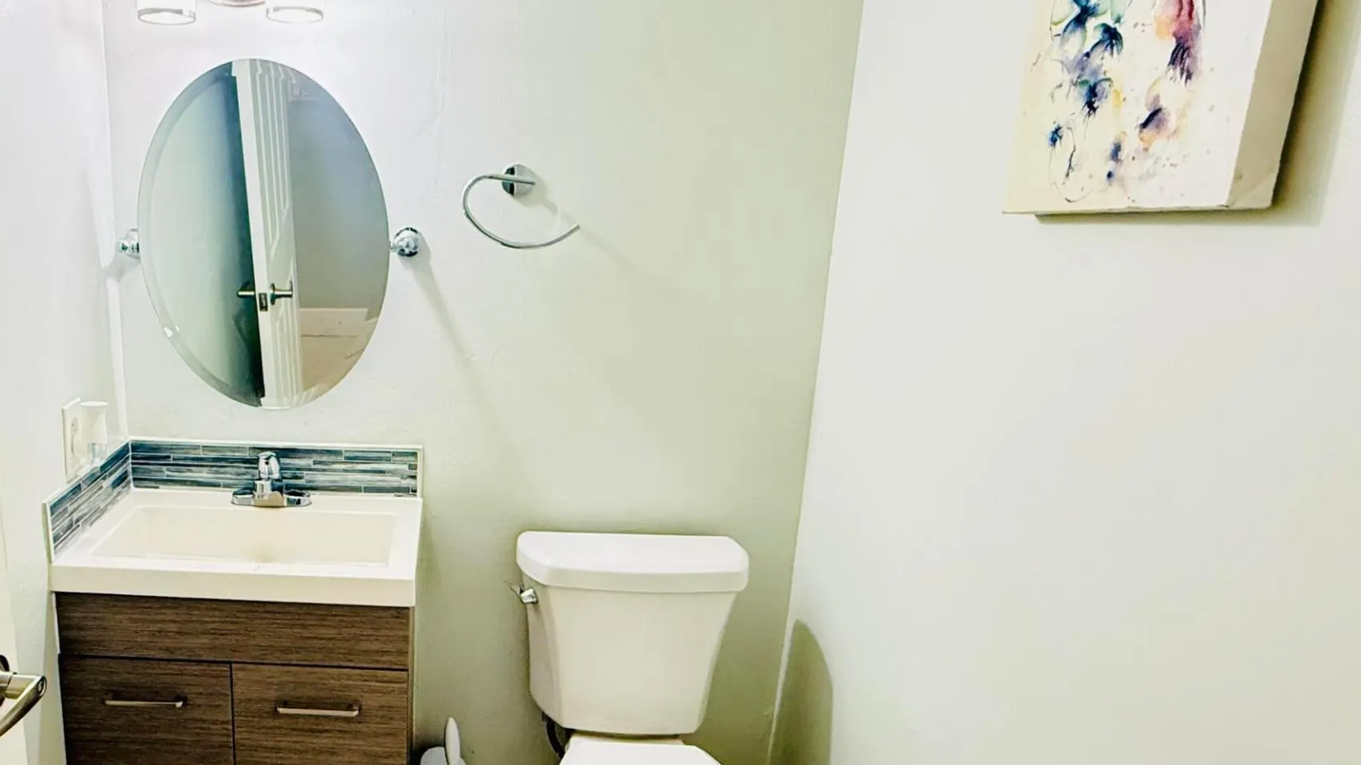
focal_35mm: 26
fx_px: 938
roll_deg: +0.0
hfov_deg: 68.1
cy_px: 439
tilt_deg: -12.8
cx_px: 372
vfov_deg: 44.2
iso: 500
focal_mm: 2.22
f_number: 2.2
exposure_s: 1/120
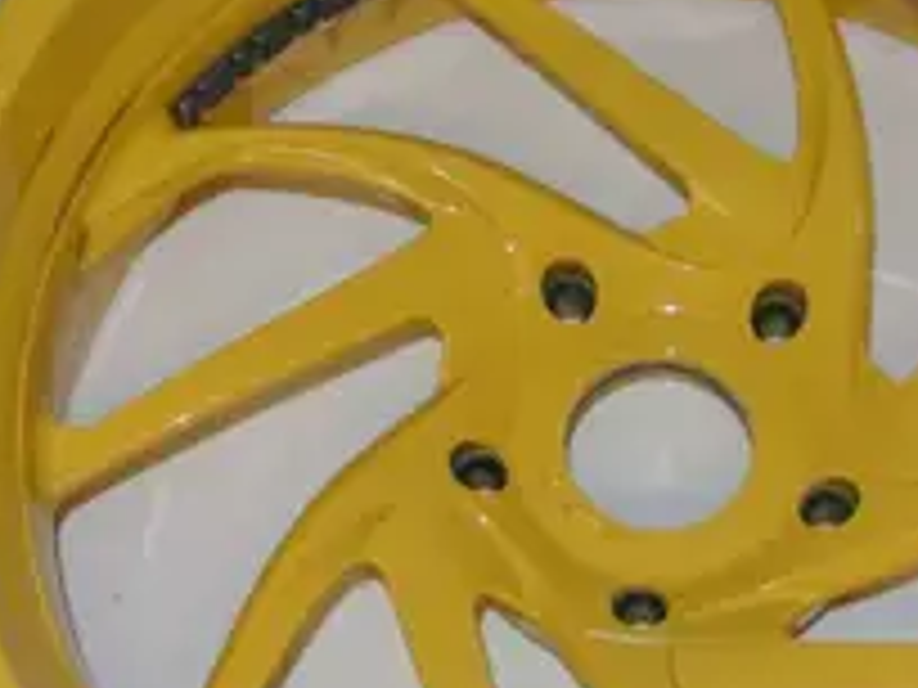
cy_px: 378
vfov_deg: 15.7
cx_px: 580
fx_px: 2493
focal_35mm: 94
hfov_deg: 20.8
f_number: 4
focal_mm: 14
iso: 200
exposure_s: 1/60
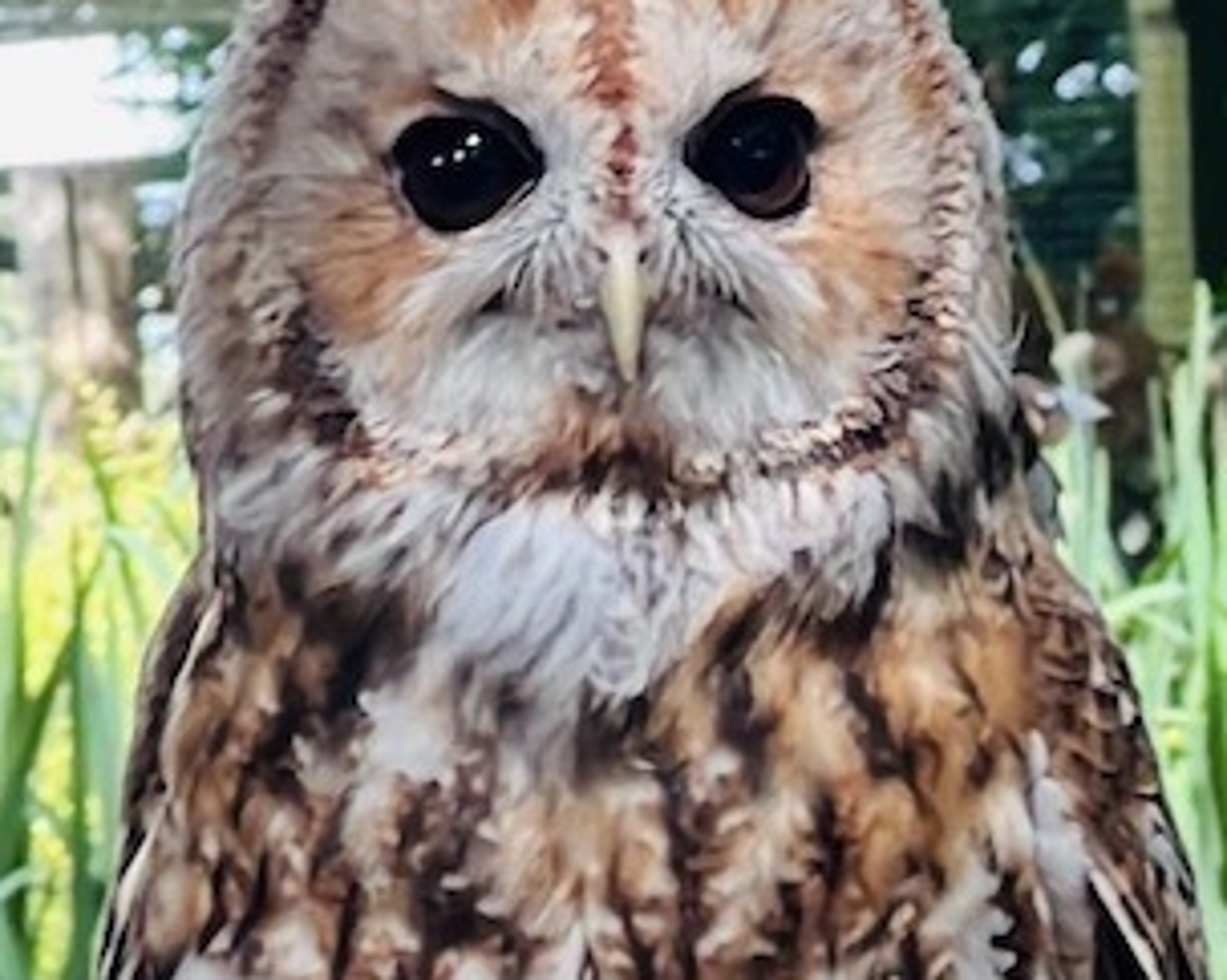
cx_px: 806
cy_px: 863
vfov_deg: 4.9
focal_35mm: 317
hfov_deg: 6.1
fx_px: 11504
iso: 40
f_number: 2.8
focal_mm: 9
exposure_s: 1/60
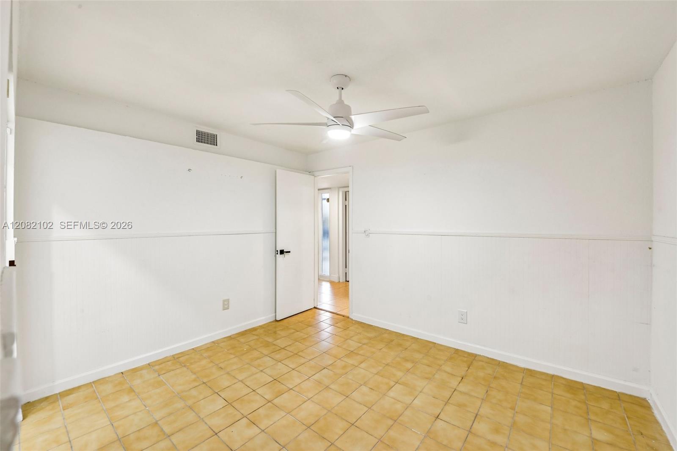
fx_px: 263
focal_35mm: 14
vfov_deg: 81.2
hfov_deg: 104.3
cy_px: 226
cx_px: 338
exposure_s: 1/3.33
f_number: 9
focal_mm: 14
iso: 200
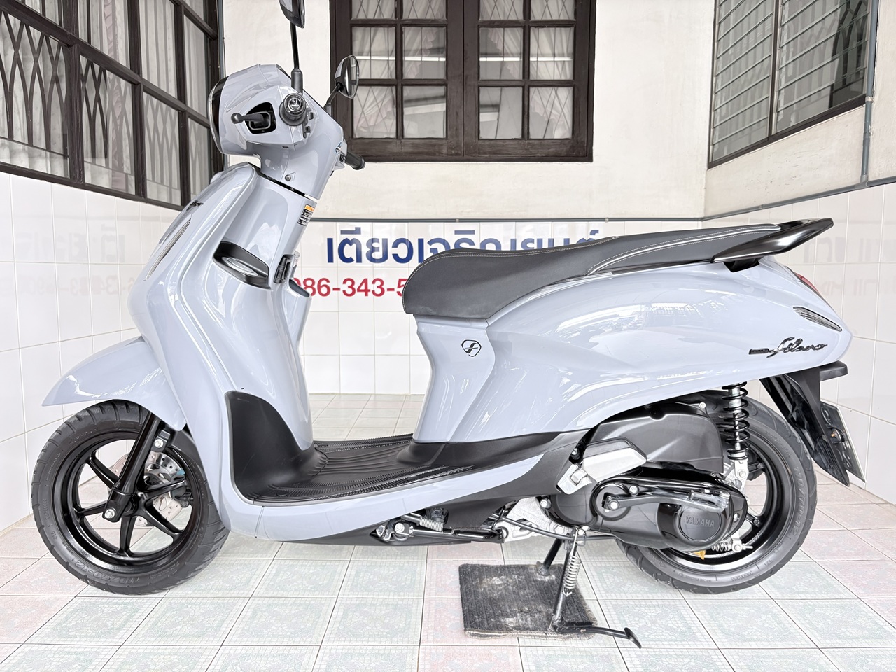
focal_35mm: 26
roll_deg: +0.5
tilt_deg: -5.6
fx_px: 673
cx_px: 448
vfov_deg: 53.1
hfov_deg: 67.3
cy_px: 336
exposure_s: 1/100
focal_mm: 5.96
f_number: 1.6
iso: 125
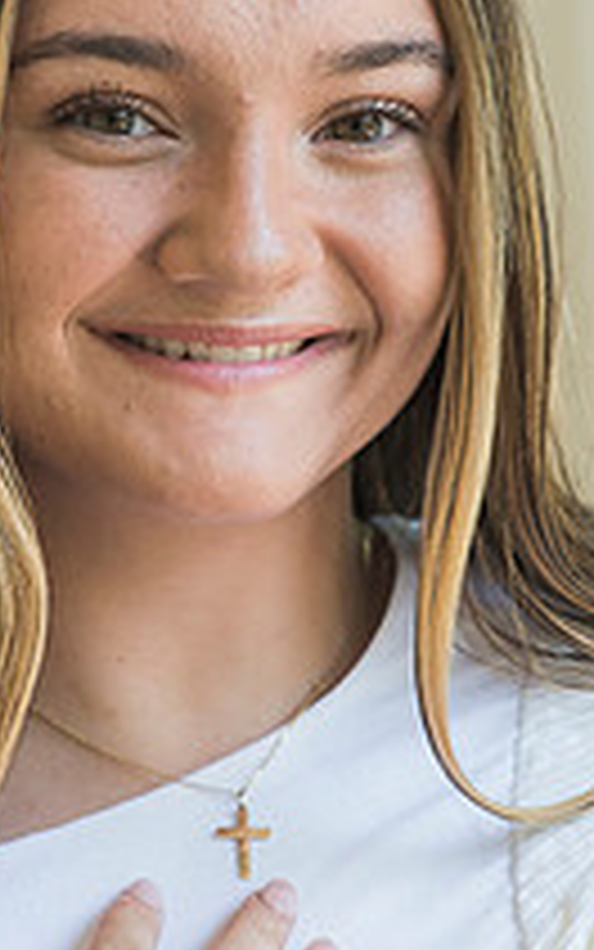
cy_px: 380
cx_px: 306
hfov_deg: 2.6
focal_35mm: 505
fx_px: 13071
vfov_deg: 4.2
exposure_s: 1/160
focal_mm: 180
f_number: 3.5
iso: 320
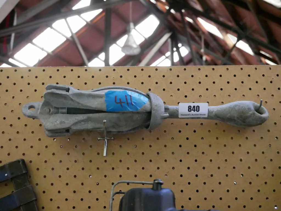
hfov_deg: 41.2
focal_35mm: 46
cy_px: 106
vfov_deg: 31.5
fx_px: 374
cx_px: 140
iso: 6400
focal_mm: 23
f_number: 5.6
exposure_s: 1/100
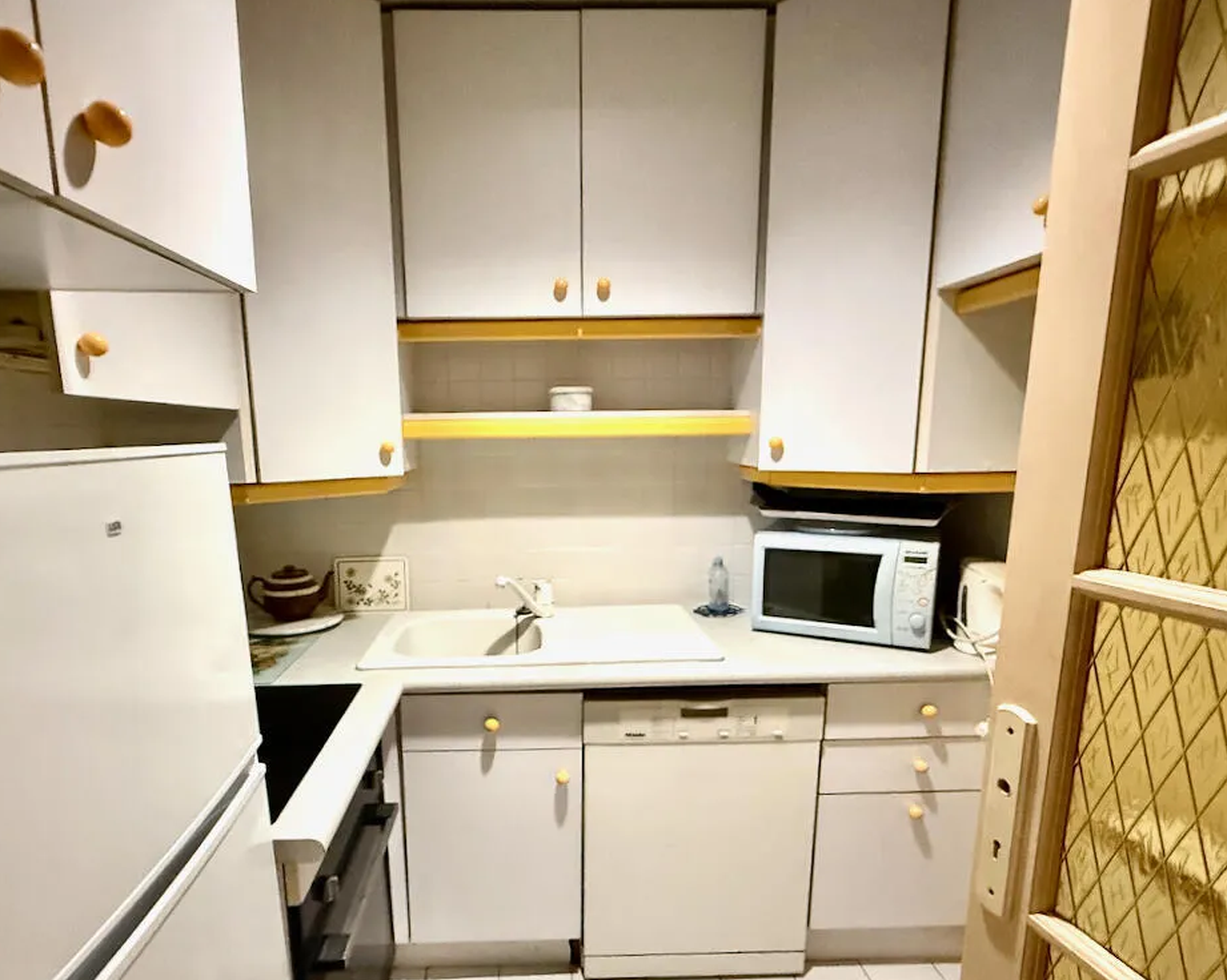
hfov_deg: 83.0
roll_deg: +1.5
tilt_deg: -9.7
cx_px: 548
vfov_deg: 70.4
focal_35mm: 19
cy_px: 565
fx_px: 690
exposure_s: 1/50
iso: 1250
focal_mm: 2.22
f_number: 2.2
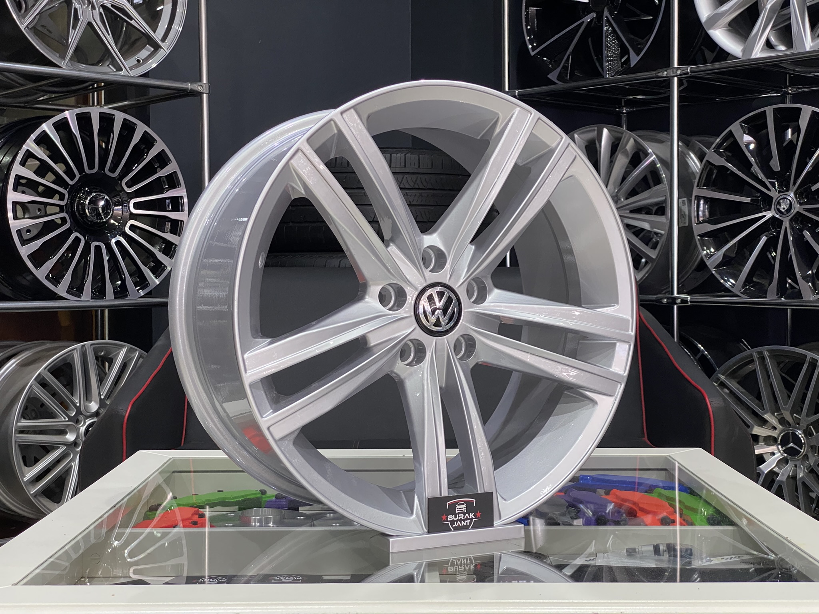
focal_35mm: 52
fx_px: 1230
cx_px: 410
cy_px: 307
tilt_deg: -1.4
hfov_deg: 36.8
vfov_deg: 28.0
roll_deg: +0.1
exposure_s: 1/50
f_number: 2
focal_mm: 6
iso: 200
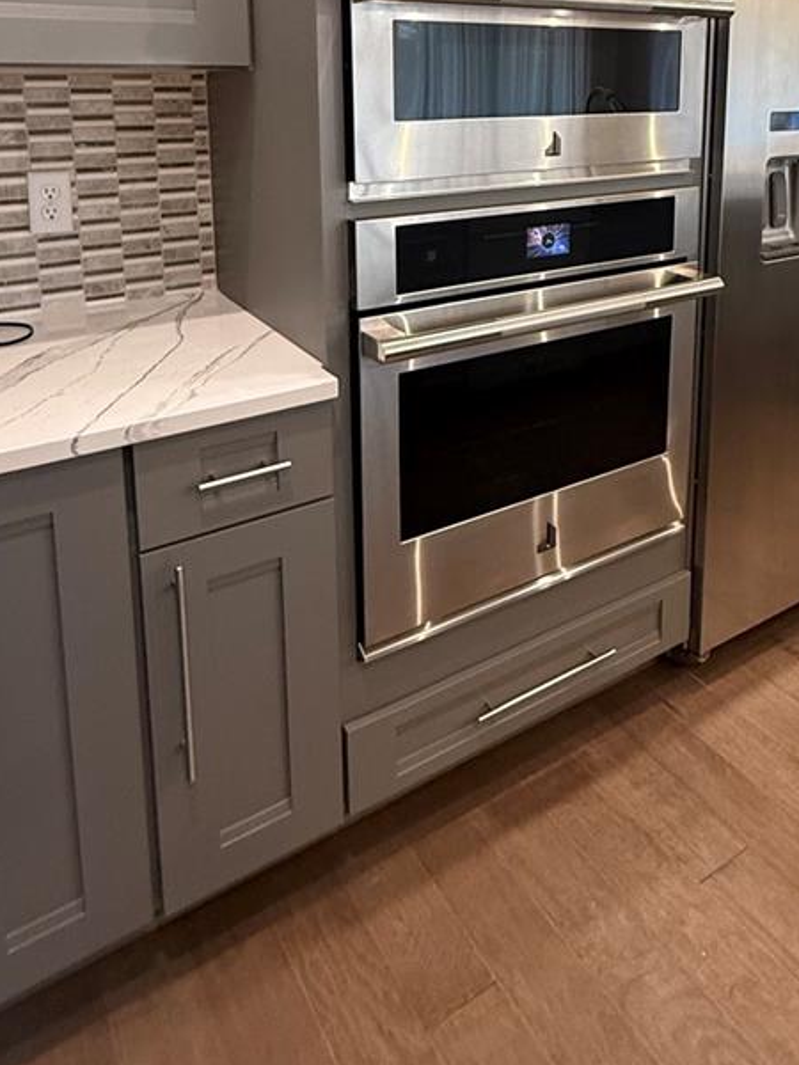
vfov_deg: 58.7
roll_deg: +0.0
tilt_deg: -7.6
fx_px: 862
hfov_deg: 49.4
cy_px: 217
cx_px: 479
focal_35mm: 28
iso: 400
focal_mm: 2.22
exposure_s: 1/60
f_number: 2.2
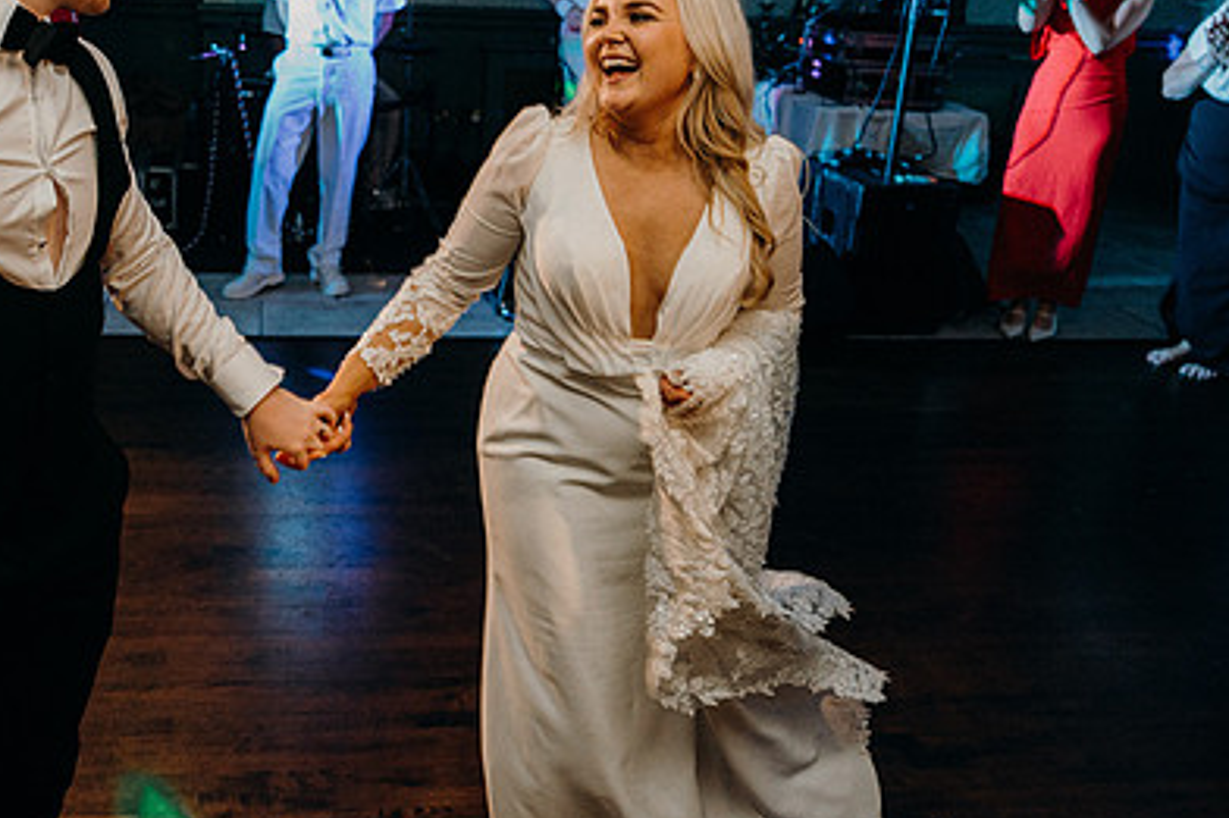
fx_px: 1263
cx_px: 411
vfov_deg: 35.7
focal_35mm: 37
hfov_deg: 51.0
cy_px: 315
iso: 2500
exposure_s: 1/160
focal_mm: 25
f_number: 3.5
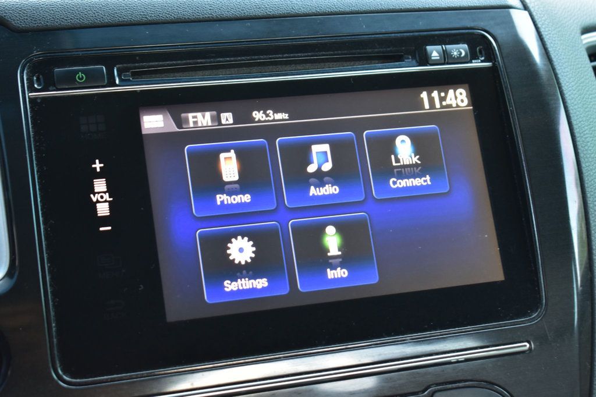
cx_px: 298
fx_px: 1142
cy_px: 198
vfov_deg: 19.7
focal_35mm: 69
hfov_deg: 29.3
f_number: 6.3
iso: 640
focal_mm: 46
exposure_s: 1/15
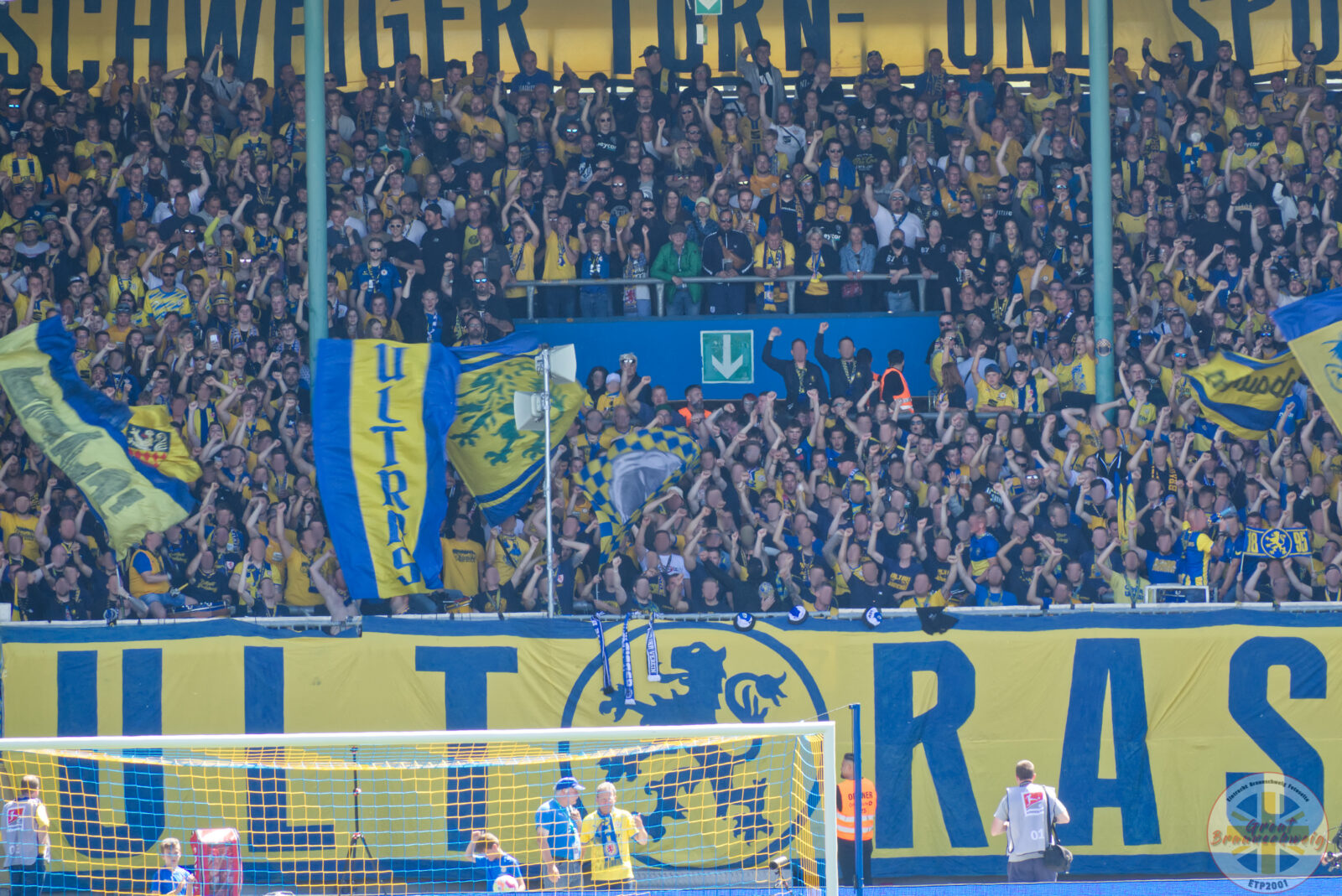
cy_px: 448
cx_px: 671
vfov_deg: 2.9
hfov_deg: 4.4
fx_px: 17494
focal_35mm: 469
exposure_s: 1/100
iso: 200
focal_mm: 171.9
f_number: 8
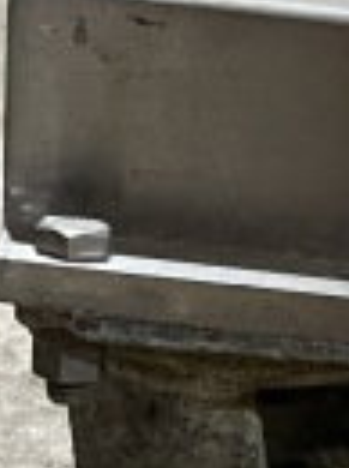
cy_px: 797
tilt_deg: -27.8
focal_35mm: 163
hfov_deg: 9.0
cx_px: 360
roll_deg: -5.4
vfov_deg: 11.4
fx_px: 2198
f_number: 1.6
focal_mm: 4.2
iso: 400
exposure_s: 1/60
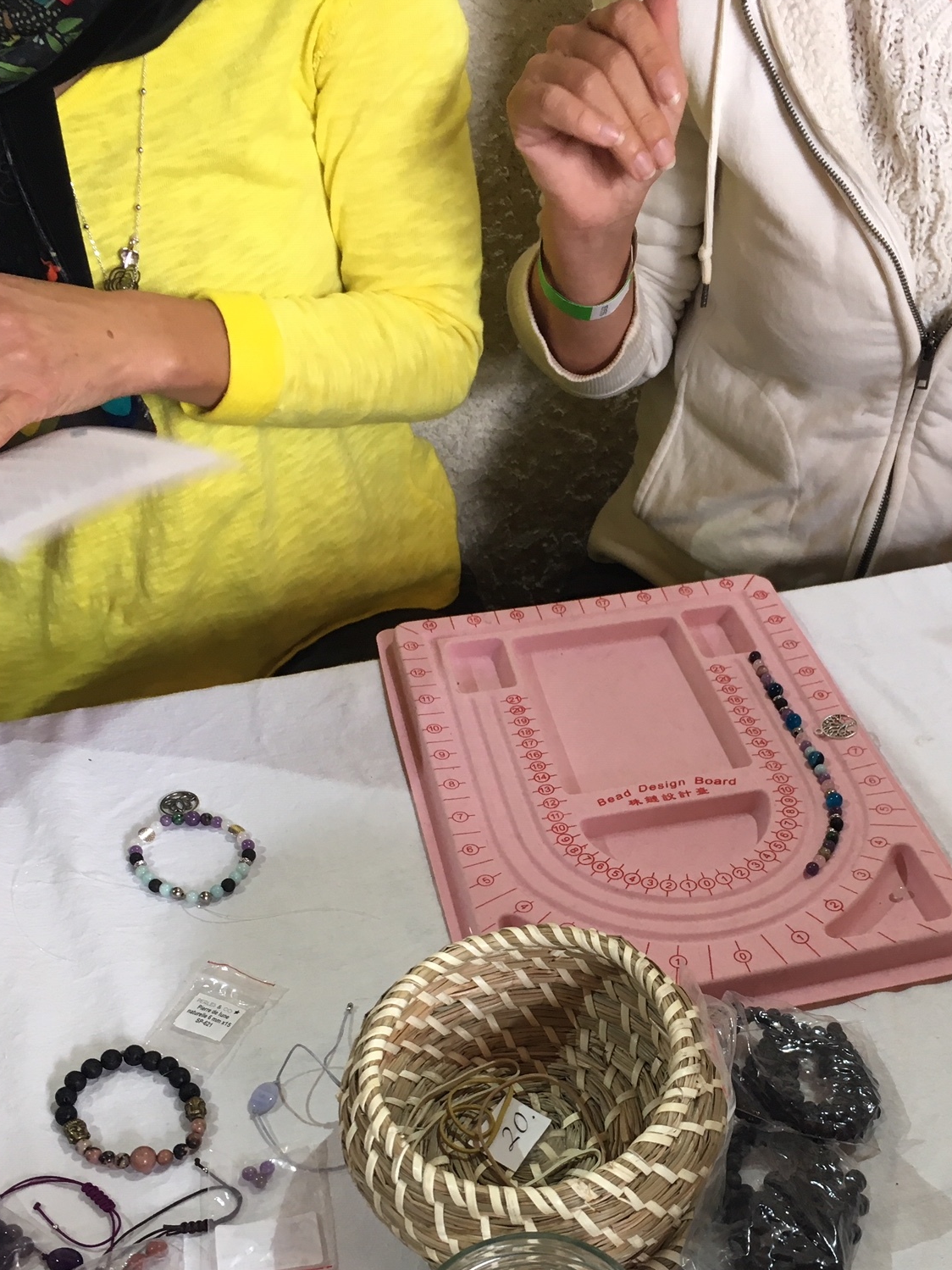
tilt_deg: -43.3
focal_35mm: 39
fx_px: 1430
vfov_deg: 47.1
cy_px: 850
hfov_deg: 36.6
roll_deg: -0.9
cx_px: 589
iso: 80
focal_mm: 4.15
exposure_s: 1/33
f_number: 2.2
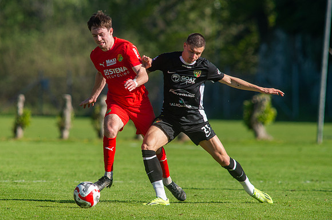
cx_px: 128
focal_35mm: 584
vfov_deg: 2.3
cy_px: 116
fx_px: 5375
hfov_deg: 3.5
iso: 360
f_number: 4.5
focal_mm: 420
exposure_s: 1/1600
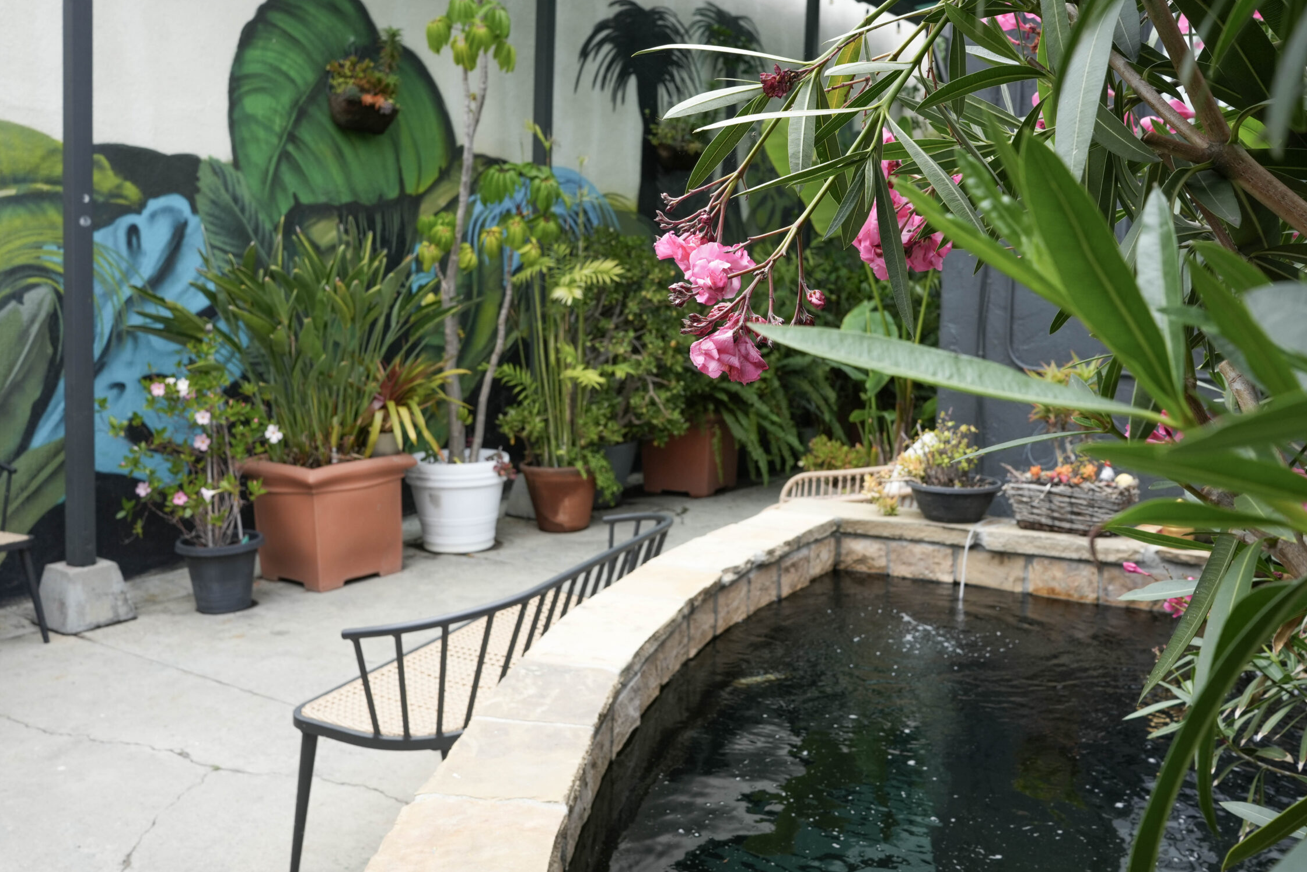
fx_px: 1162
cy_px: 425
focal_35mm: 32
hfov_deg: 58.7
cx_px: 672
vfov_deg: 41.1
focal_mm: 28
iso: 400
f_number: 8
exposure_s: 1/250
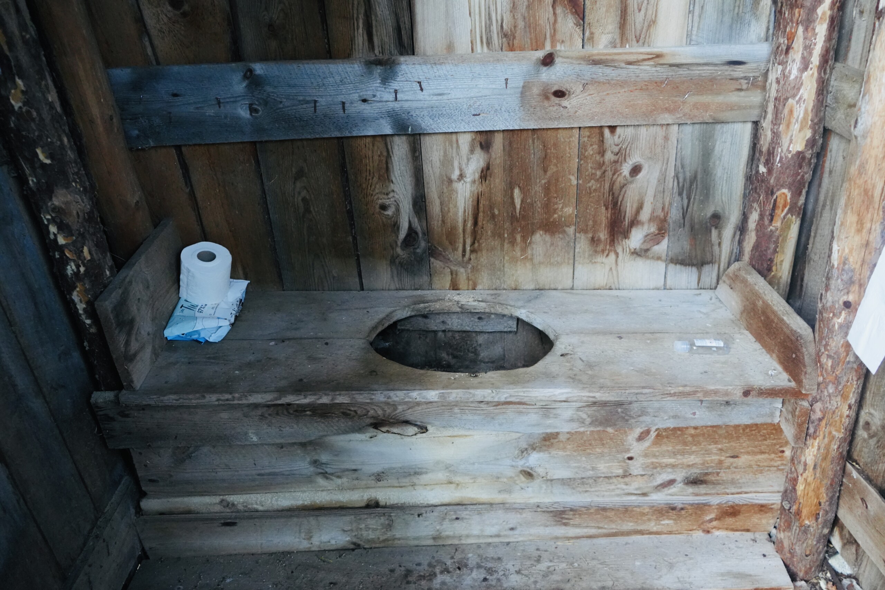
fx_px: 688
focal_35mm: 28
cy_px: 295
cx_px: 442
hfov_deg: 65.5
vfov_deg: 46.4
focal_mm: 28
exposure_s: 1/160
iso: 6400
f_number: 3.5
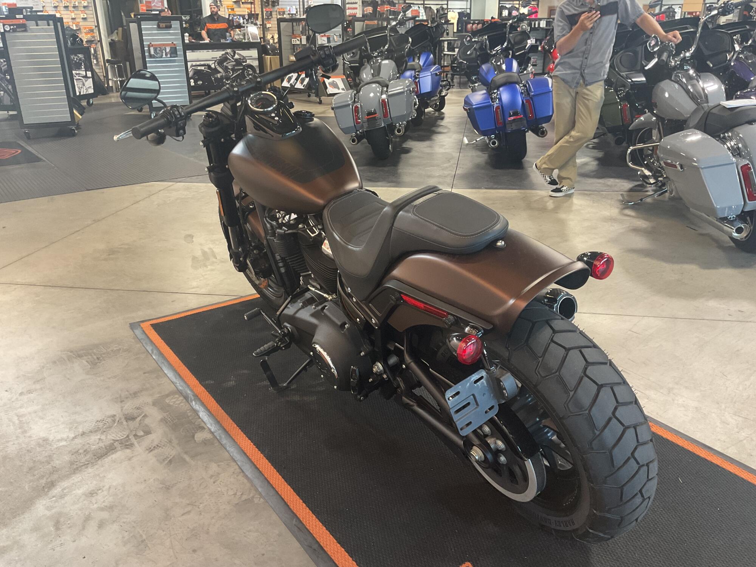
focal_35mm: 29
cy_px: 284
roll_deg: +2.4
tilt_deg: -22.3
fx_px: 633
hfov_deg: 61.7
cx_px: 378
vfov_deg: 48.2
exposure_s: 1/50
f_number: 1.8
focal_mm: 3
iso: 125
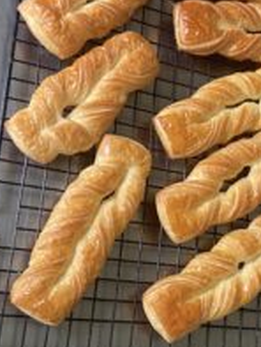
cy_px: 180
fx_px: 663
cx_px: 248
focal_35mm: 66
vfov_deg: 29.4
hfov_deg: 21.6
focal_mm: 4.25
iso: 250
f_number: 1.8
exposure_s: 1/60
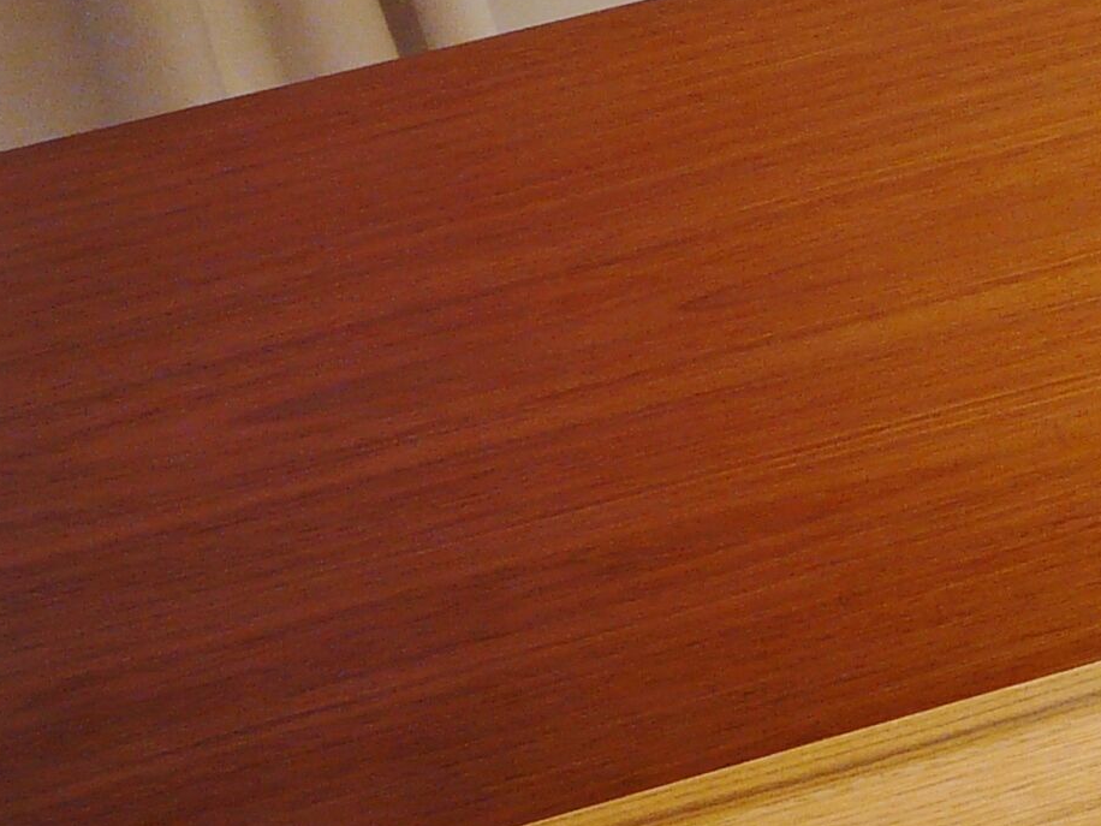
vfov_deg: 13.0
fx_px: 3626
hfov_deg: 15.2
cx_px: 1917
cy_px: 408
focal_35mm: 114
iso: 100
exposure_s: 1/60
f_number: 2.8
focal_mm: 5.3
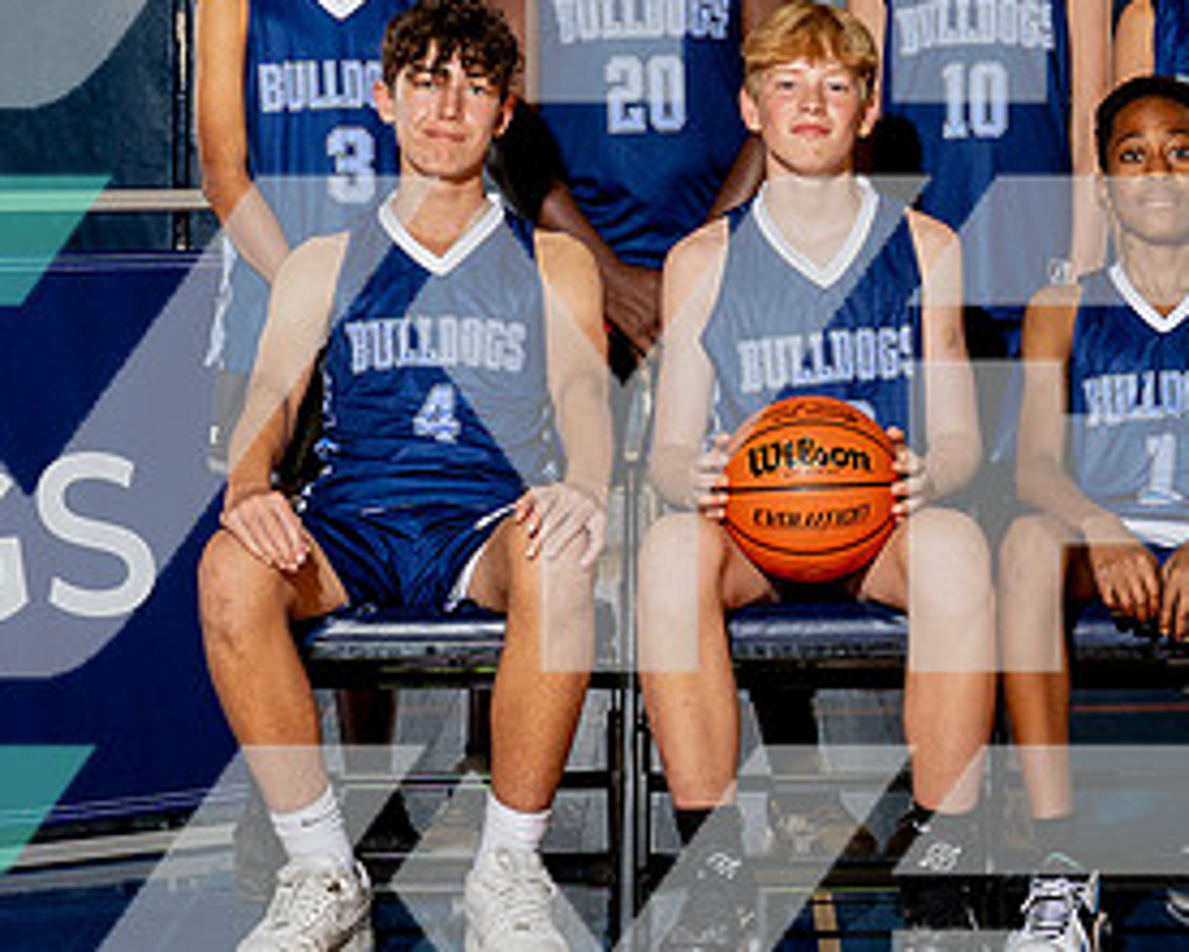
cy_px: 232
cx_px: 789
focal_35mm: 148
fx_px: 5210
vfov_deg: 10.4
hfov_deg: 13.0
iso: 800
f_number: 8
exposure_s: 1/250
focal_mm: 40
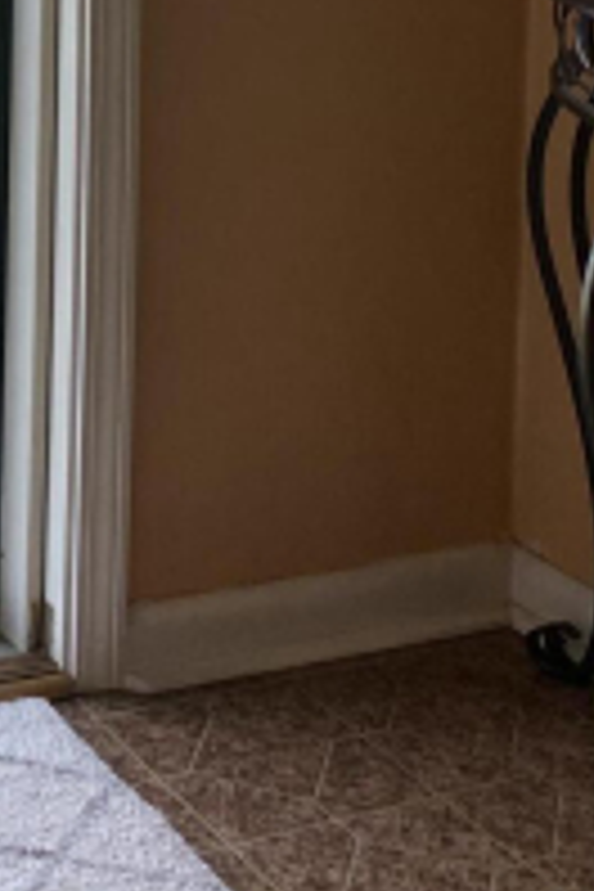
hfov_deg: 14.3
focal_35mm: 91
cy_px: -398
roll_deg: -1.8
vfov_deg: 19.8
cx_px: -207
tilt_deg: +0.7
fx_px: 2252
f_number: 1.8
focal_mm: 4.25
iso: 32
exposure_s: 1/439
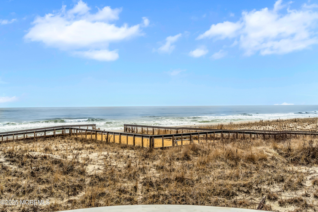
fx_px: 309
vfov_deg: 37.9
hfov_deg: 54.4
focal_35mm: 35
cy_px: 106
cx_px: 159
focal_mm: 35
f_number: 8
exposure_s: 1/800
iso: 200
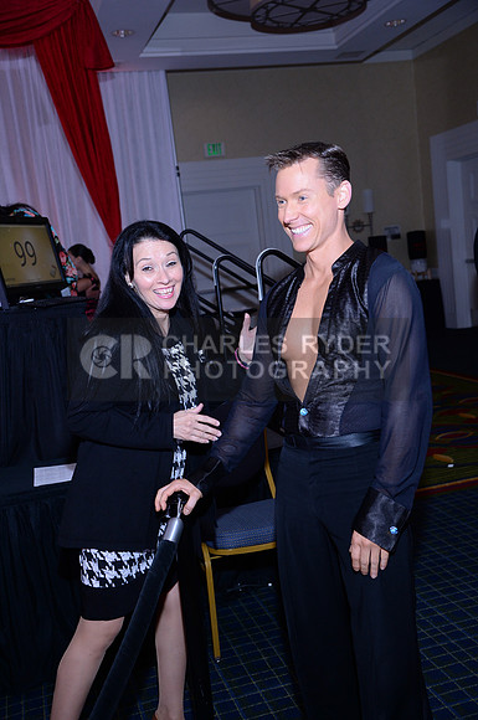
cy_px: 360
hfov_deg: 35.0
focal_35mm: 38
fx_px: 759
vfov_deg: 50.8
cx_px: 239
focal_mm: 38
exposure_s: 1/250
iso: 1250
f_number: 4.5
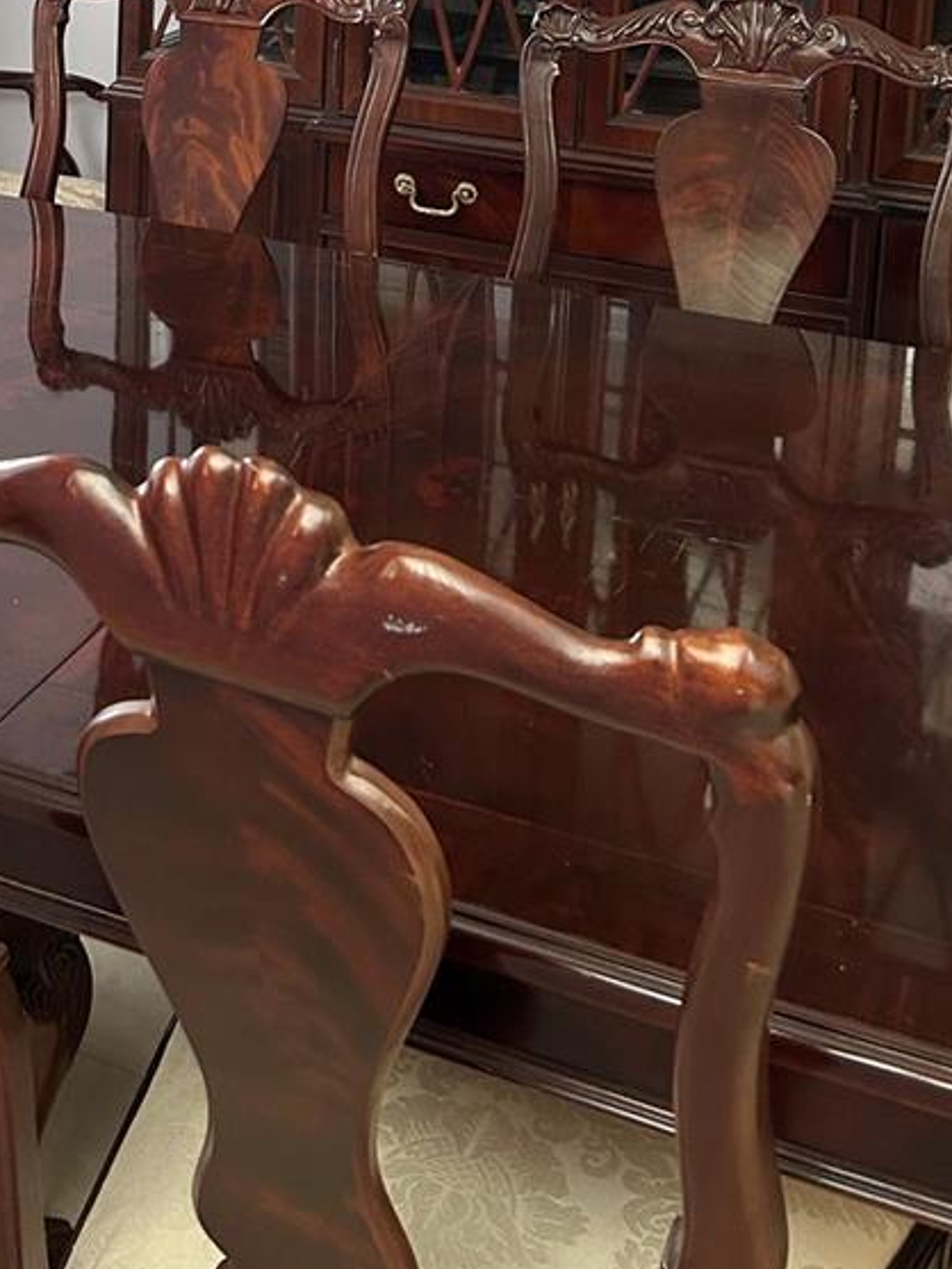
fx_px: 2053
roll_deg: -2.1
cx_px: 64
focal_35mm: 56
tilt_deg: -8.2
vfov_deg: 31.1
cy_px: -82
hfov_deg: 25.2
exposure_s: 1/60
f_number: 1.5
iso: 160
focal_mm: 5.7
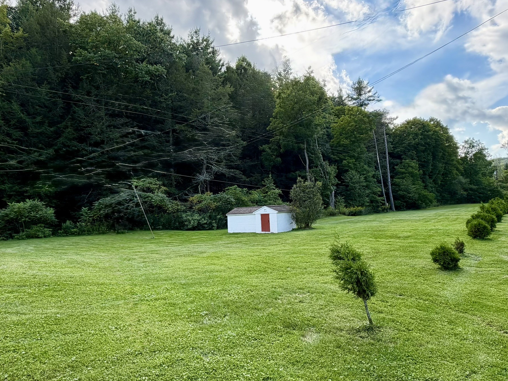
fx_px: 235
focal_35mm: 16
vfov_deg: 77.9
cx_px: 238
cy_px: 209
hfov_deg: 94.4
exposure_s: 1/502
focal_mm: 2.22
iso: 64
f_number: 2.2
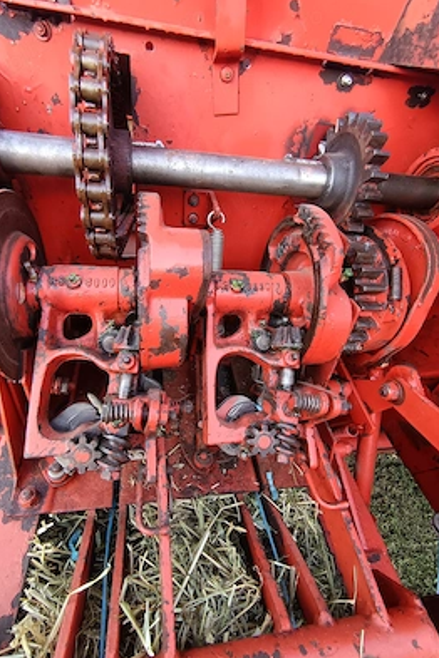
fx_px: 329
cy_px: 333
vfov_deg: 90.0
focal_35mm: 18
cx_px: 209
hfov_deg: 67.4
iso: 296
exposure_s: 1/100
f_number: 2.2
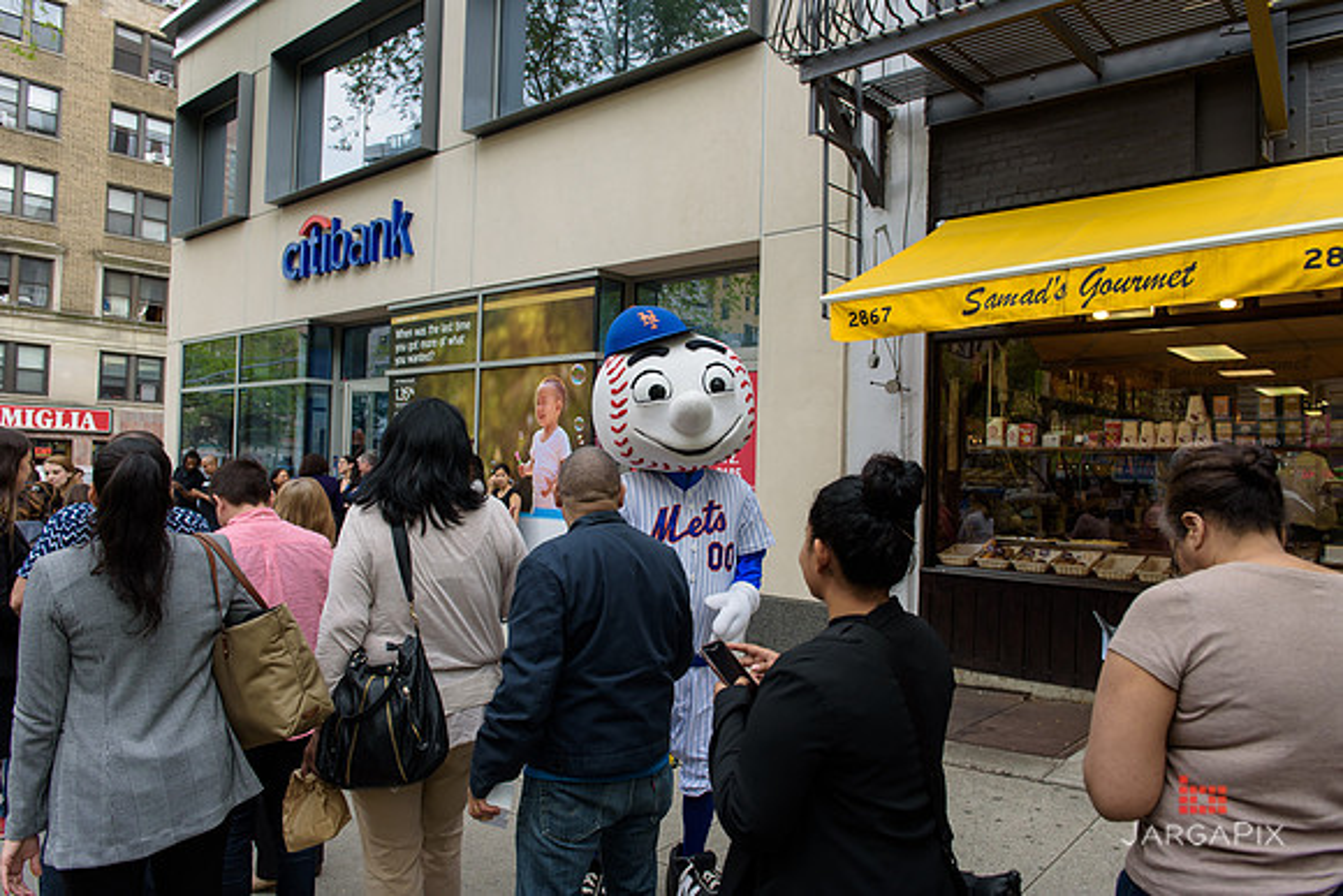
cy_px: 448
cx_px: 672
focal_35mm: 26
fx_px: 970
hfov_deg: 69.4
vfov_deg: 49.6
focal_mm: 26
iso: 200
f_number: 4
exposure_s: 1/250
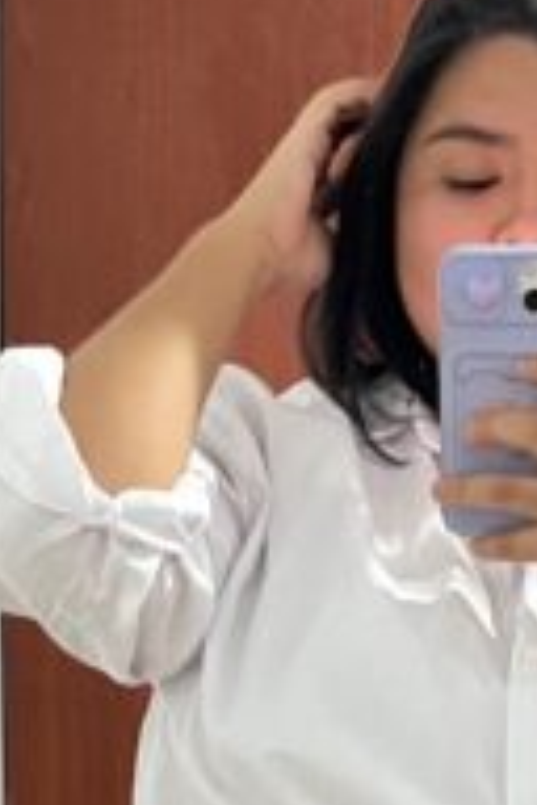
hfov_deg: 9.5
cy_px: 1006
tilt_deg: -20.9
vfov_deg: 13.8
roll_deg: +2.9
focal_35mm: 144
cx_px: 172
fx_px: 3222
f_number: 1.6
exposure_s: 1/40
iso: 400
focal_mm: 5.1
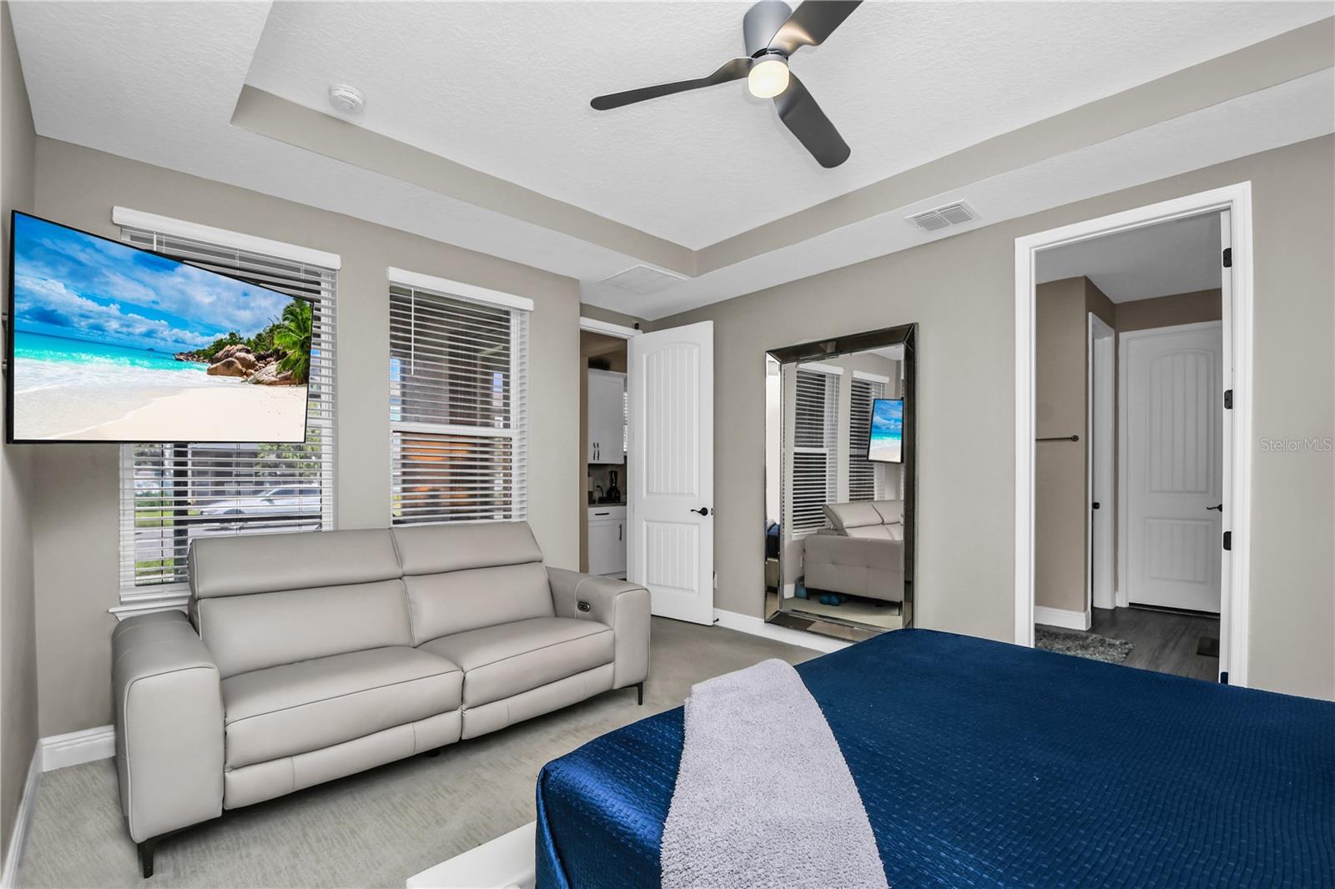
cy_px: 444
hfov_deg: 100.4
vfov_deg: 77.3
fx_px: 556
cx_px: 668
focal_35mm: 15
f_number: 7.1
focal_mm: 10
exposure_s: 1/100
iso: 100
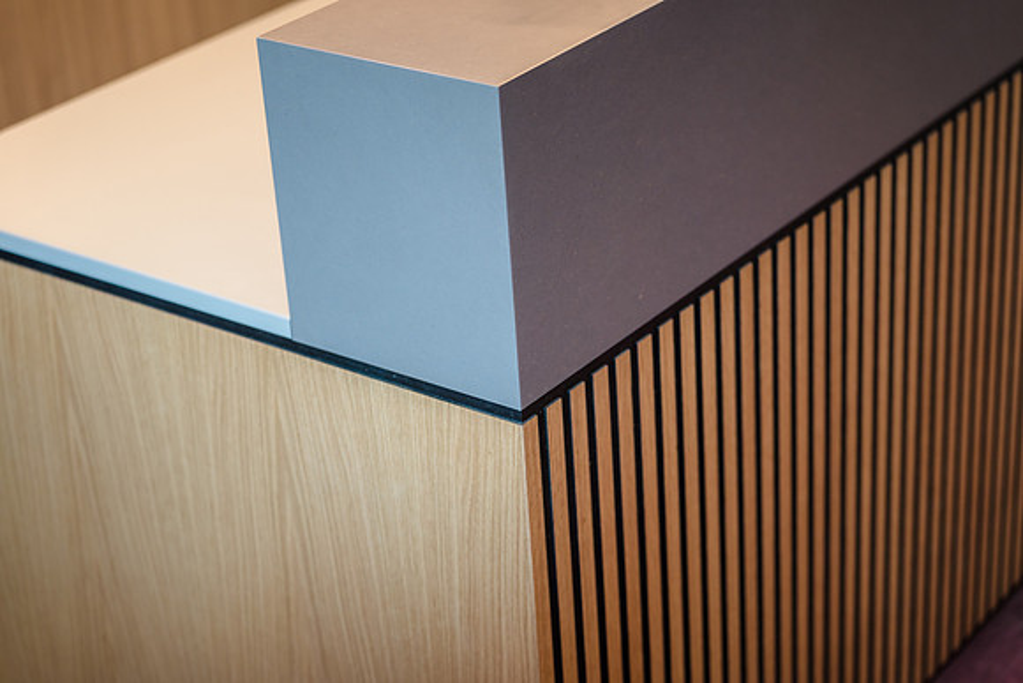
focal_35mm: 70
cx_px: 512
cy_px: 342
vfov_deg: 19.5
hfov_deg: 28.8
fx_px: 1990
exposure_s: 1/100
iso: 400
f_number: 2.8
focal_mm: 70
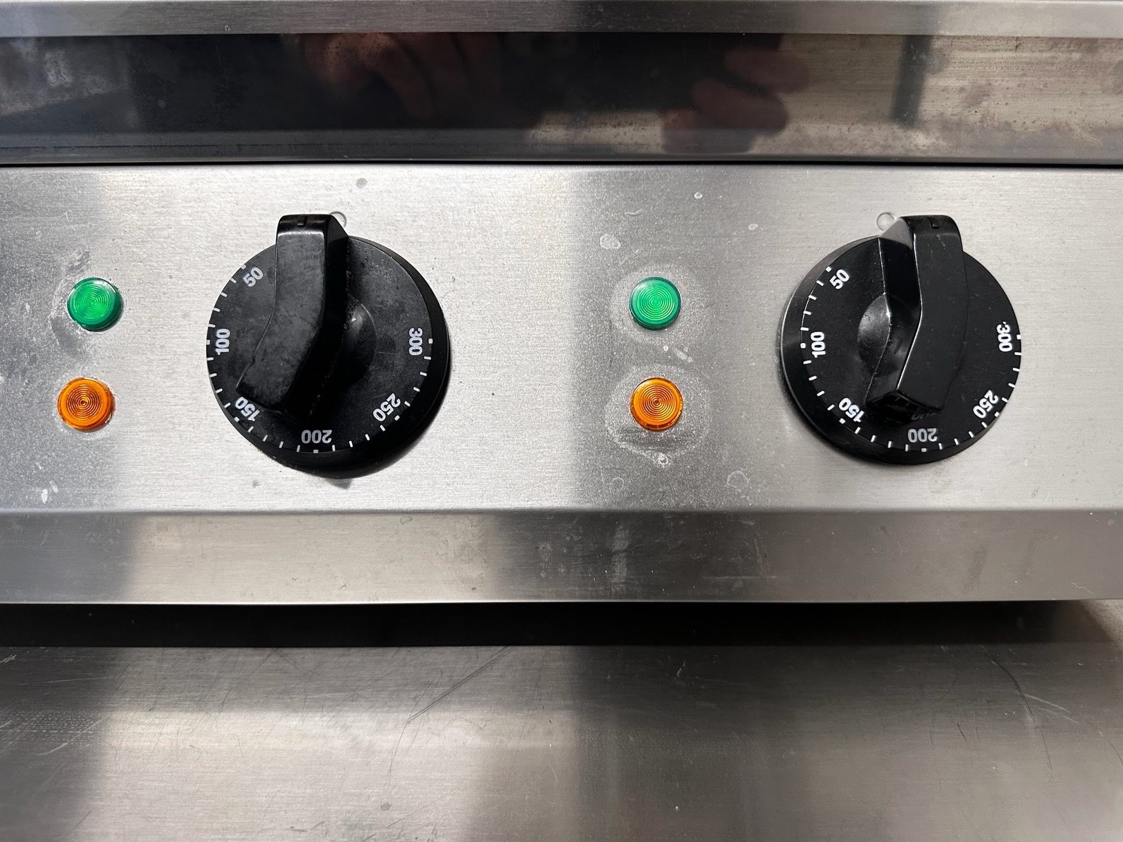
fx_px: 779
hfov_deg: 71.6
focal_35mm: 24
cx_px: 562
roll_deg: +0.3
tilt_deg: -24.7
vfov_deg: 56.8
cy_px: 421
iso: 200
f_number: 1.78
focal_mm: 6.86
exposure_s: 1/100
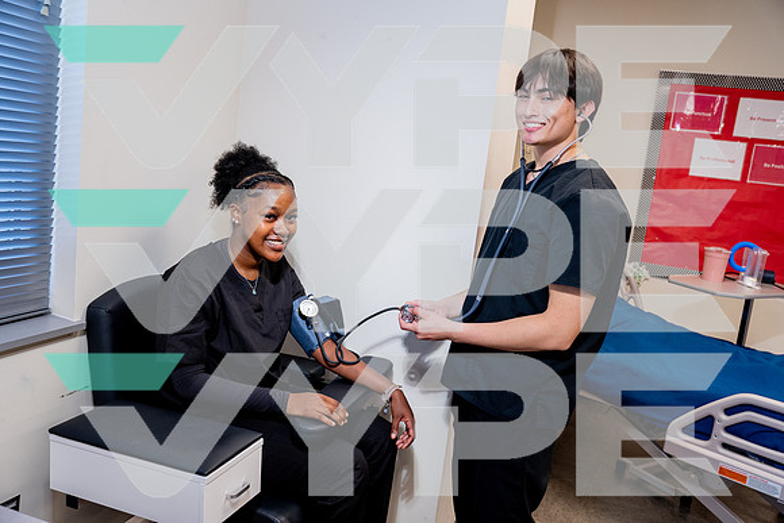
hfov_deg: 61.9
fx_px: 653
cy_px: 262
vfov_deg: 43.6
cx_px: 392
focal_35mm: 30
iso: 1250
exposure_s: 1/125
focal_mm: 30
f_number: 4
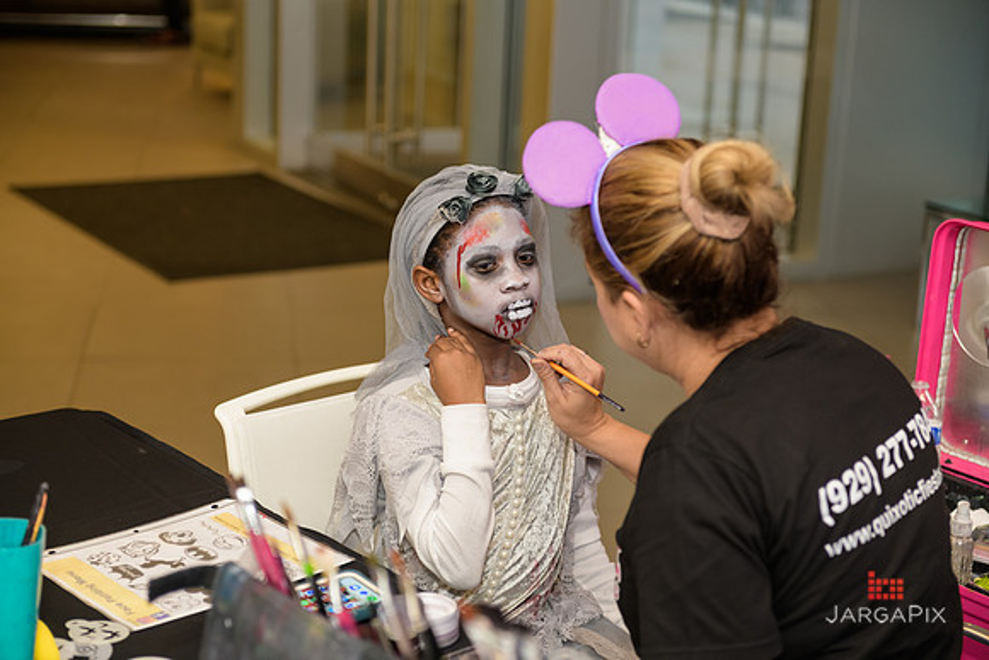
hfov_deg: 30.5
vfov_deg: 20.6
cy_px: 330
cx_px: 494
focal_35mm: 66
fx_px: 1814
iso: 800
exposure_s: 1/125
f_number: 3.2
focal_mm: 66
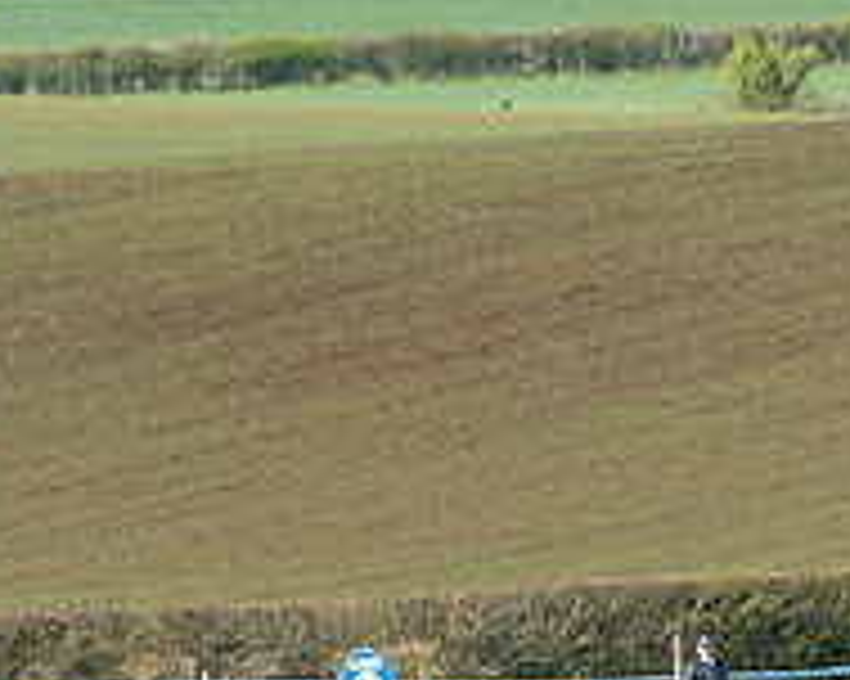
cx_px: 2002
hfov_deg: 1.5
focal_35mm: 1278
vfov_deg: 1.2
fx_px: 32134
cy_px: 833
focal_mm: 150
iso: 250
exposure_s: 1/1600
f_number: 4.5
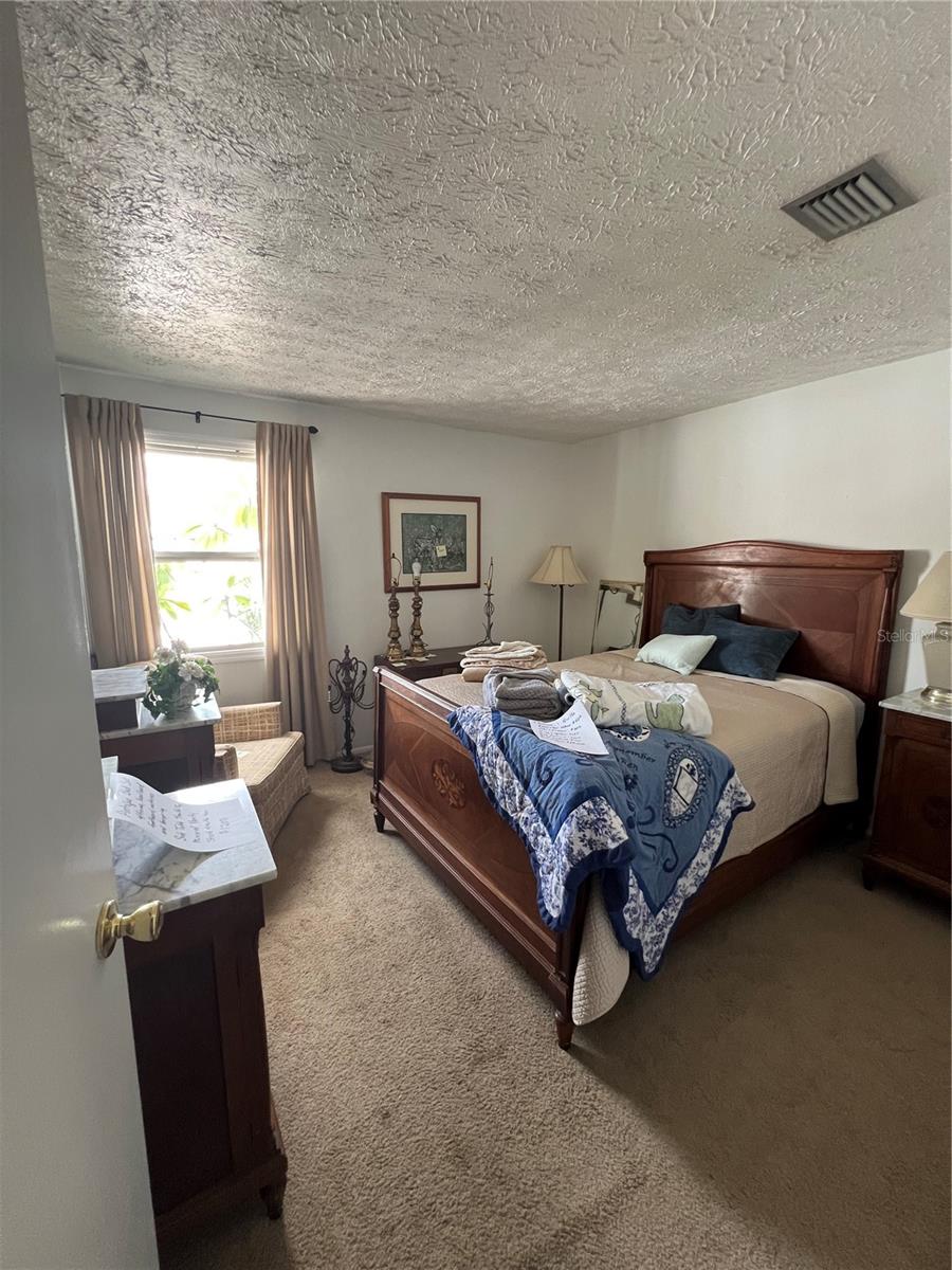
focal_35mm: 13
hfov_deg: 89.9
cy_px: 635
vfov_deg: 106.2
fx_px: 477
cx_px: 476
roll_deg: -0.5
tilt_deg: -8.8
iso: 250
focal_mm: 1.57
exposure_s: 1/60
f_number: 1.8
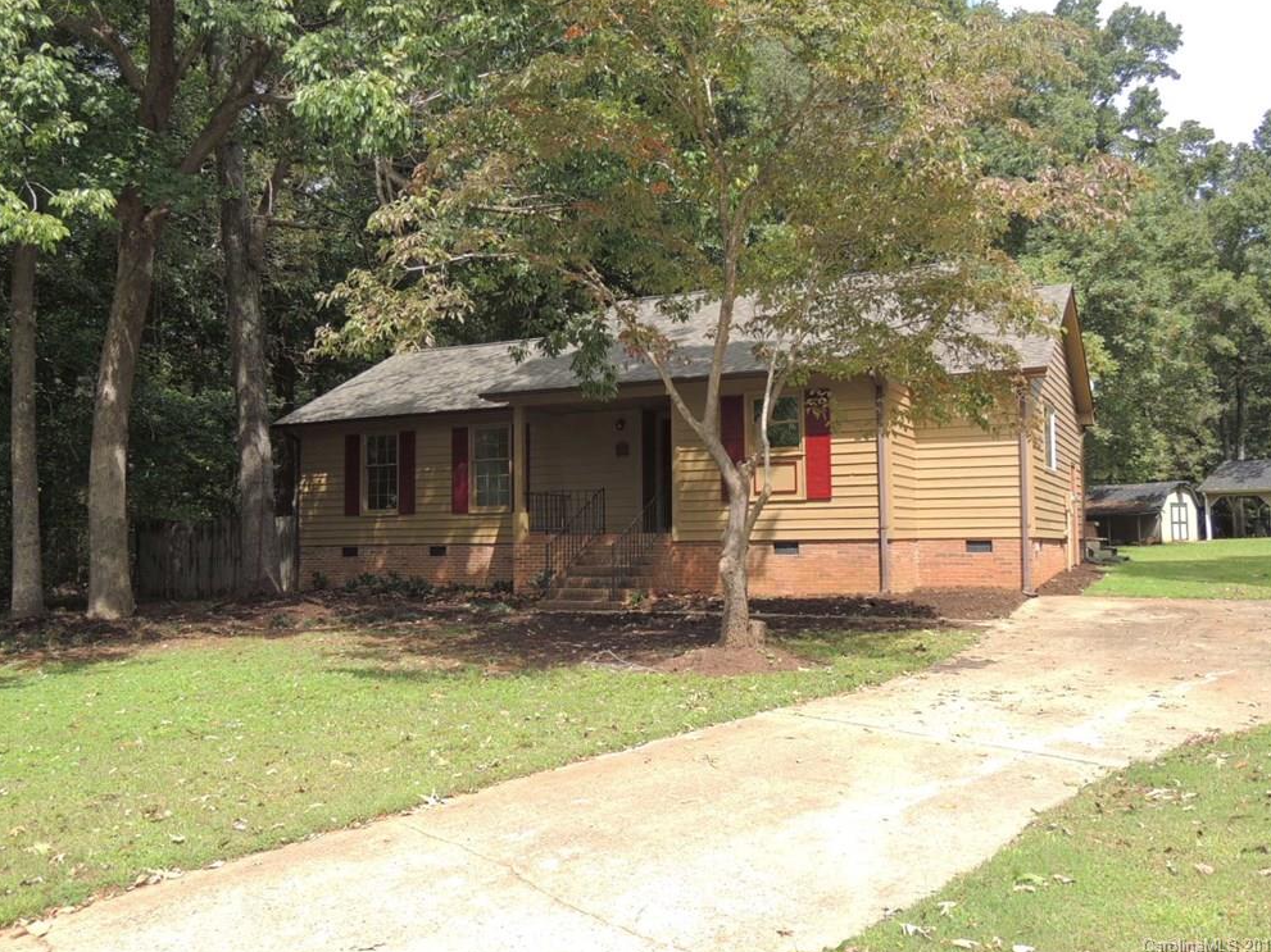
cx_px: 632
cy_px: 465
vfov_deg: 45.4
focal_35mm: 31
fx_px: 1138
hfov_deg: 58.4
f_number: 3.1
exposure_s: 1/500
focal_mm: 5.3
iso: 100
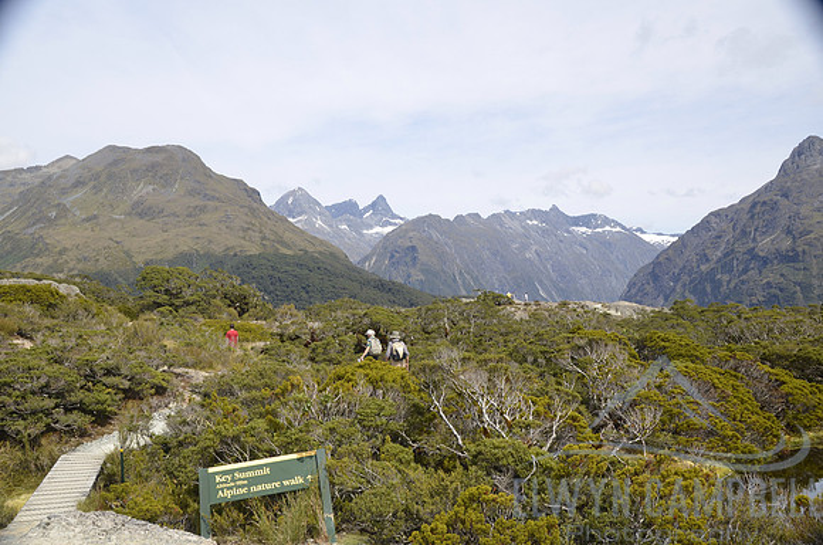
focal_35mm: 33
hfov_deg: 57.3
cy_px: 272
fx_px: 753
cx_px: 412
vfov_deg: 39.8
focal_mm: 22
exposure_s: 1/200
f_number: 7.1
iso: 200
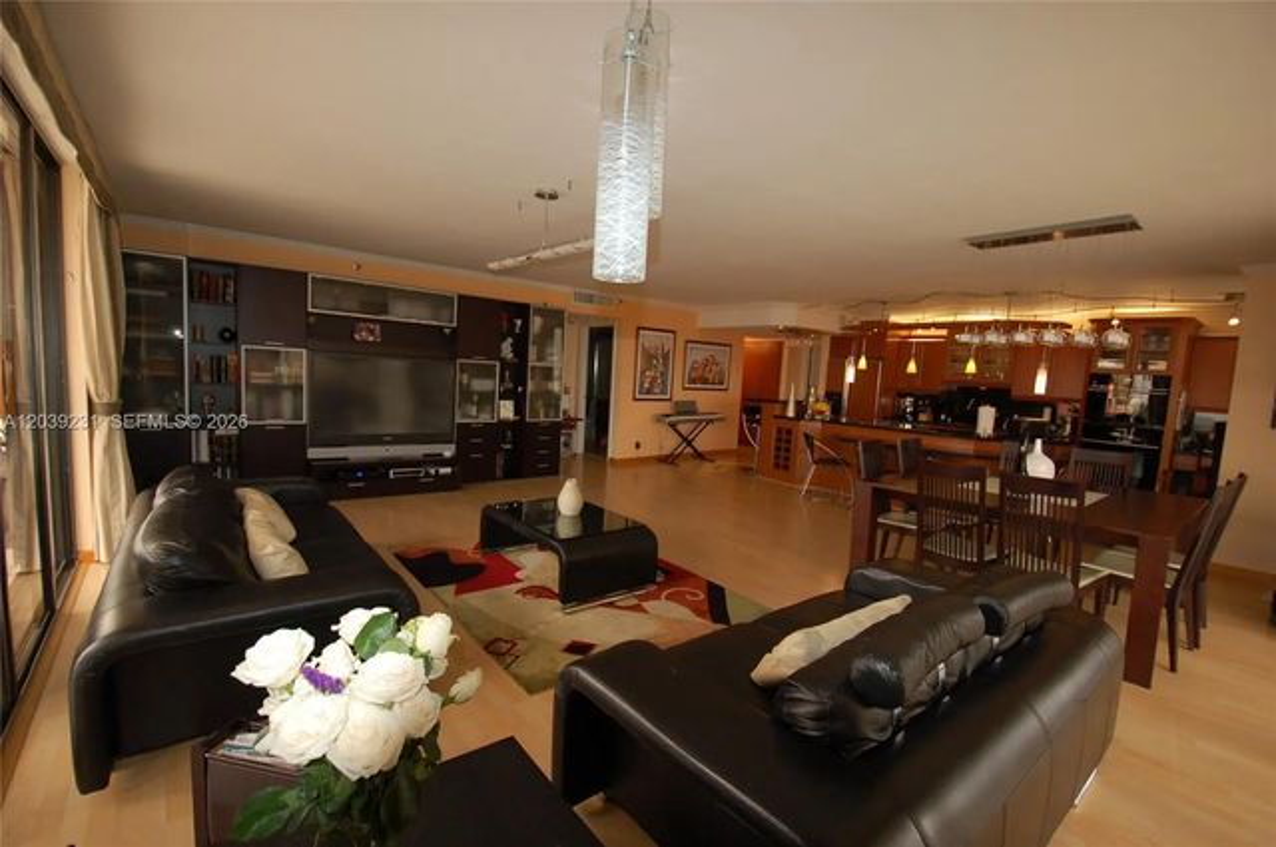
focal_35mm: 15
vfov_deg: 77.2
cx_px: 638
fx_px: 531
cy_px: 424
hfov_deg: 100.5
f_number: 3.5
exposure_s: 1/60
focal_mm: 10
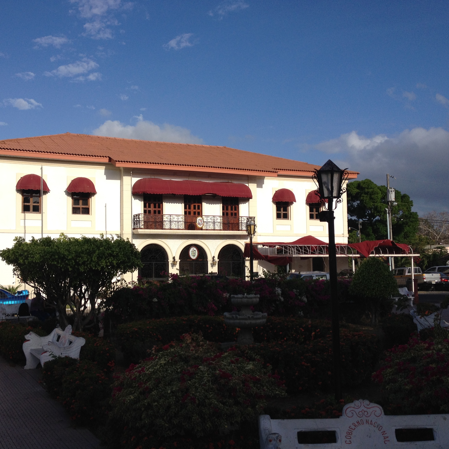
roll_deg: +1.2
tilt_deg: +0.3
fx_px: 616
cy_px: 226
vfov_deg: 40.0
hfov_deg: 40.0
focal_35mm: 42
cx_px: 198
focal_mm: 4.28
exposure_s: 1/2762
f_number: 2.4
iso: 50
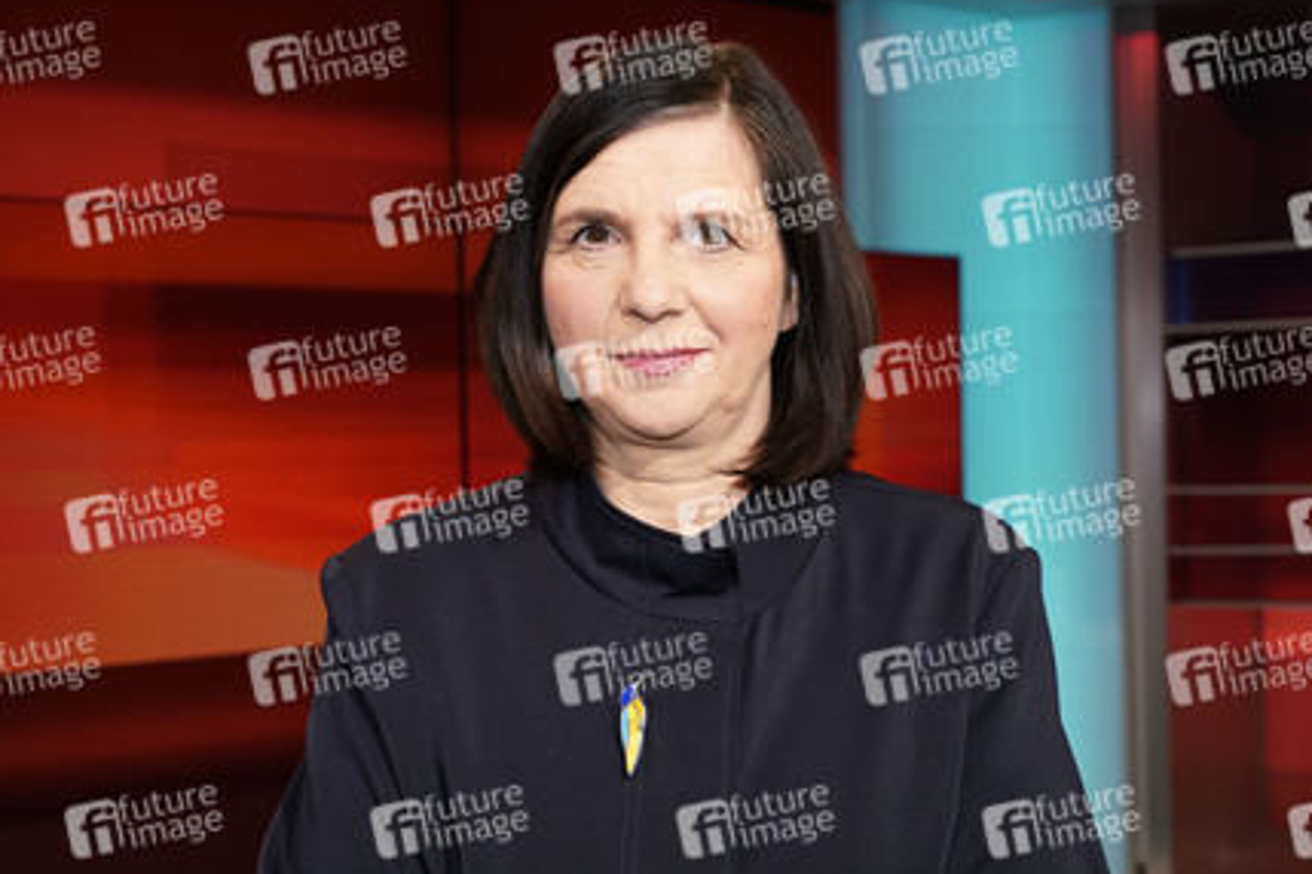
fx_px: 1531
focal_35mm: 42
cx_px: 674
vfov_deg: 31.9
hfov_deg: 46.4
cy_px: 440
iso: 1600
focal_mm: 40
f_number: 5
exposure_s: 1/125
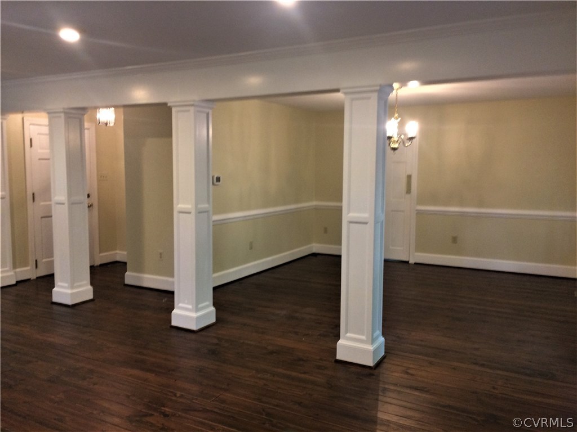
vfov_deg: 48.2
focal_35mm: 29
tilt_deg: -7.0
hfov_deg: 61.7
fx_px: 483
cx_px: 288
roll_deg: +0.3
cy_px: 216
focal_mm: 4.15
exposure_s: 1/30
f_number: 2.2
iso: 125
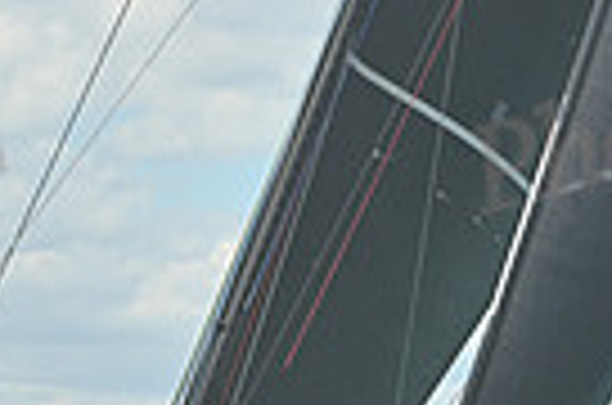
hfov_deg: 5.6
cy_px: 394
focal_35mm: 368
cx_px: 243
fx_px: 6241
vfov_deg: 3.7
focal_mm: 86
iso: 320
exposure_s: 1/1250
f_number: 8
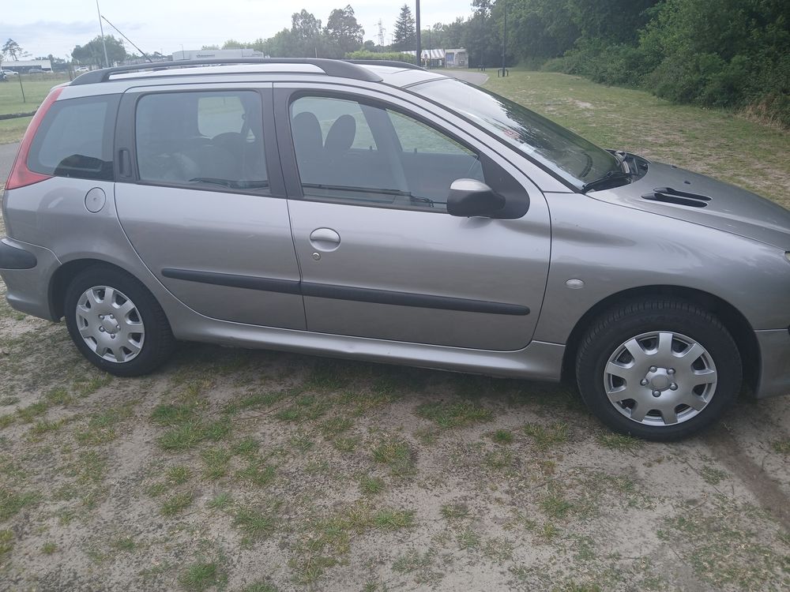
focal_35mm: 26
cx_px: 395
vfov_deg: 53.1
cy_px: 296
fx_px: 593
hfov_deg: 67.3
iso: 20
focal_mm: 3.98
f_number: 1.8
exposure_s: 1/271
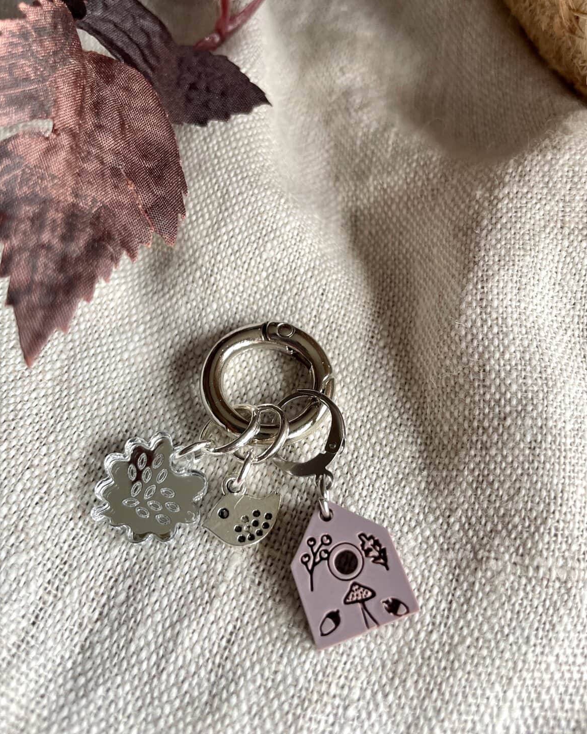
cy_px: 332
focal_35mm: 28
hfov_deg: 51.5
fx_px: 608
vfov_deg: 62.1
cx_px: 286
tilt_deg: -60.3
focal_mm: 4.2
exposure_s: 1/121
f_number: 1.6
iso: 100
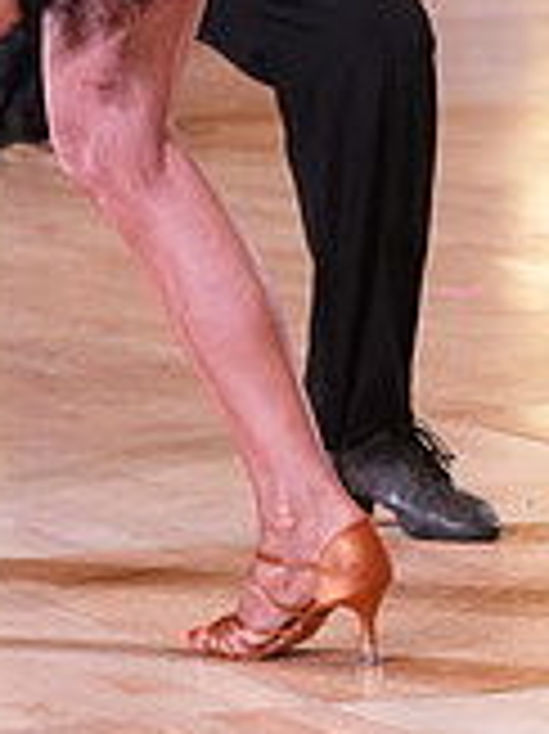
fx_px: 6310
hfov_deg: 5.0
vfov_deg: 6.6
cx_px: -88
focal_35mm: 298
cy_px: -369
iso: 2500
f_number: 5
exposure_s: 1/200
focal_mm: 87
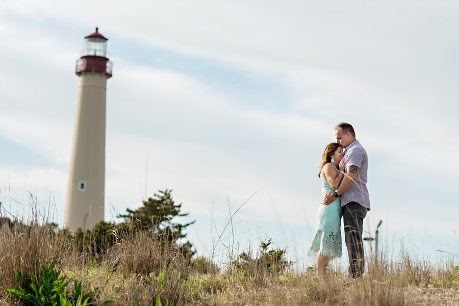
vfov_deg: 16.1
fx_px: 1084
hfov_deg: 23.9
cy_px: 153
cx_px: 230
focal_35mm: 85
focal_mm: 85
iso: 100
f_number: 2.8
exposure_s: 1/2000
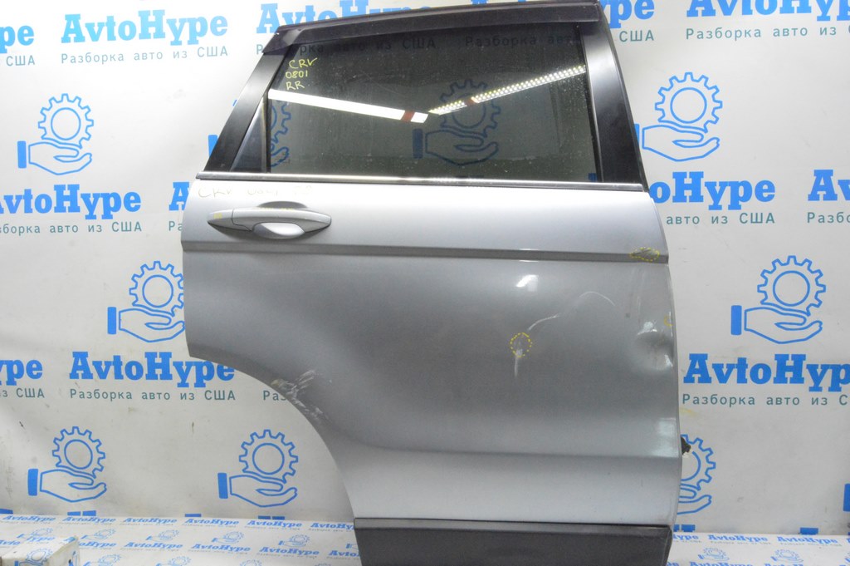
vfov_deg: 47.9
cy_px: 283
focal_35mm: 27
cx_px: 425
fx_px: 637
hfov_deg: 67.4
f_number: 20
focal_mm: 18
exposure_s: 1/15
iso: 6400
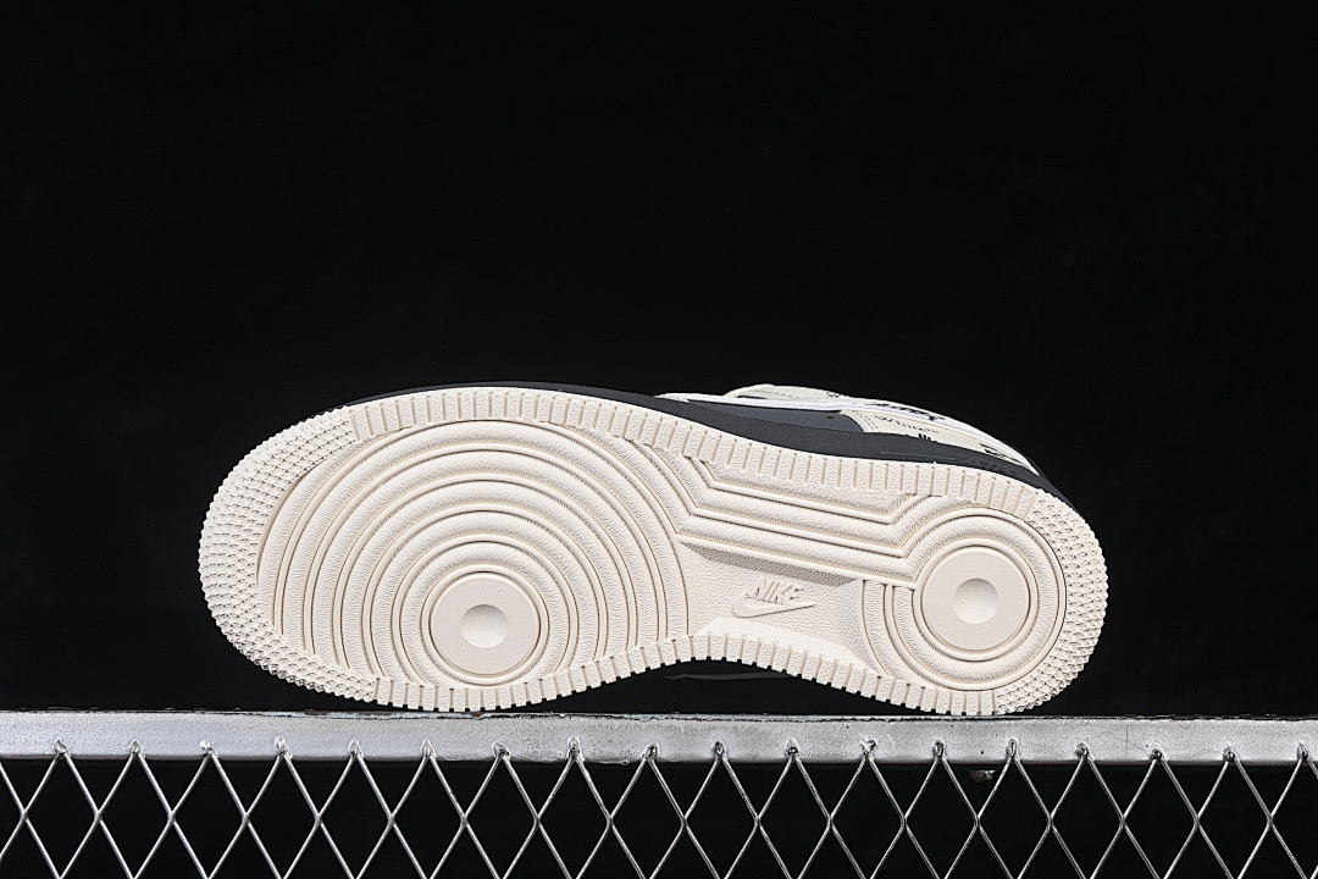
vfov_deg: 18.2
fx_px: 2746
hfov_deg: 27.0
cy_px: 440
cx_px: 659
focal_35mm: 75
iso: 160
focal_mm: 50
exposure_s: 1/80
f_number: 8
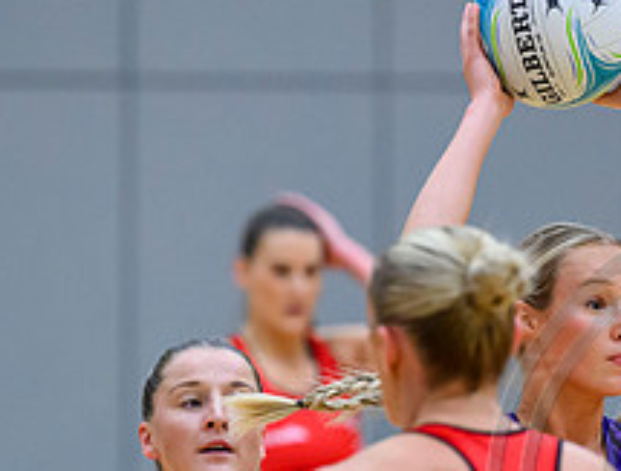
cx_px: 507
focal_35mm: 686
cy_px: 510
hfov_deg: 2.9
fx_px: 12355
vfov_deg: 2.2
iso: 4000
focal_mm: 200
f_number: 3.2
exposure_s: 1/1000
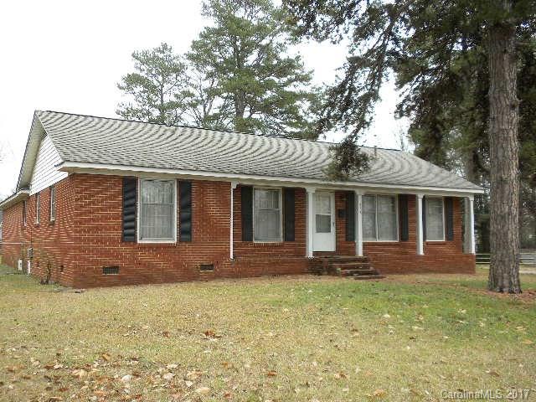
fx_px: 573
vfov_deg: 38.7
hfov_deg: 50.1
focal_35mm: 37
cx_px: 268
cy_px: 201
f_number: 3.5
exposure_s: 1/98.2
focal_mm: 6.6
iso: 90
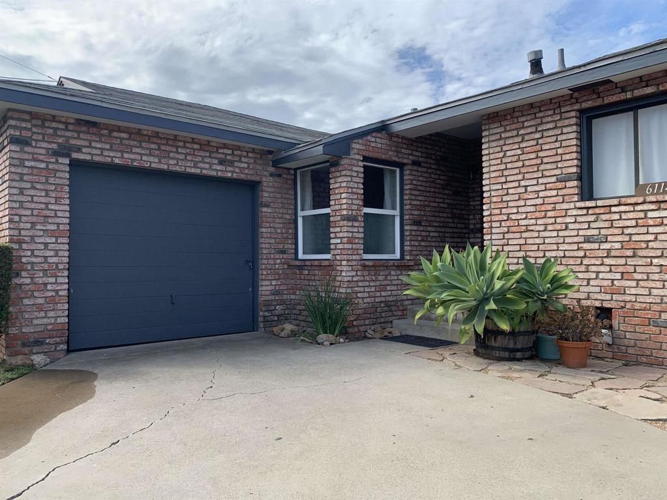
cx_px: 334
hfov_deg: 67.3
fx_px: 501
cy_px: 250
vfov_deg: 53.1
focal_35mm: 26
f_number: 1.8
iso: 25
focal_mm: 4.25
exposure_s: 1/1235
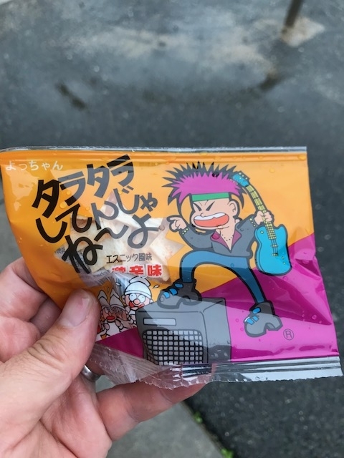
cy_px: 229
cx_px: 172
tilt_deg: -56.0
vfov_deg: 63.4
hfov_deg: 49.7
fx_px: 371
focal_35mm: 28
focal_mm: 3.99
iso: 32
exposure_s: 1/120
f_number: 1.8
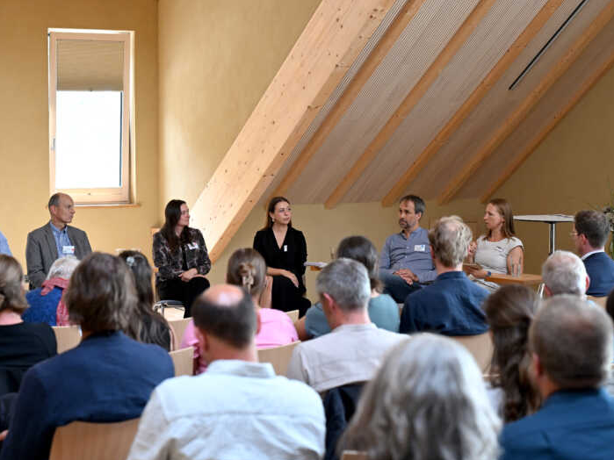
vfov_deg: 19.1
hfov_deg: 25.3
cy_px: 233
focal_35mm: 77
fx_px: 1366
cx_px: 273
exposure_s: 1/160
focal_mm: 70
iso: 1600
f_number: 4
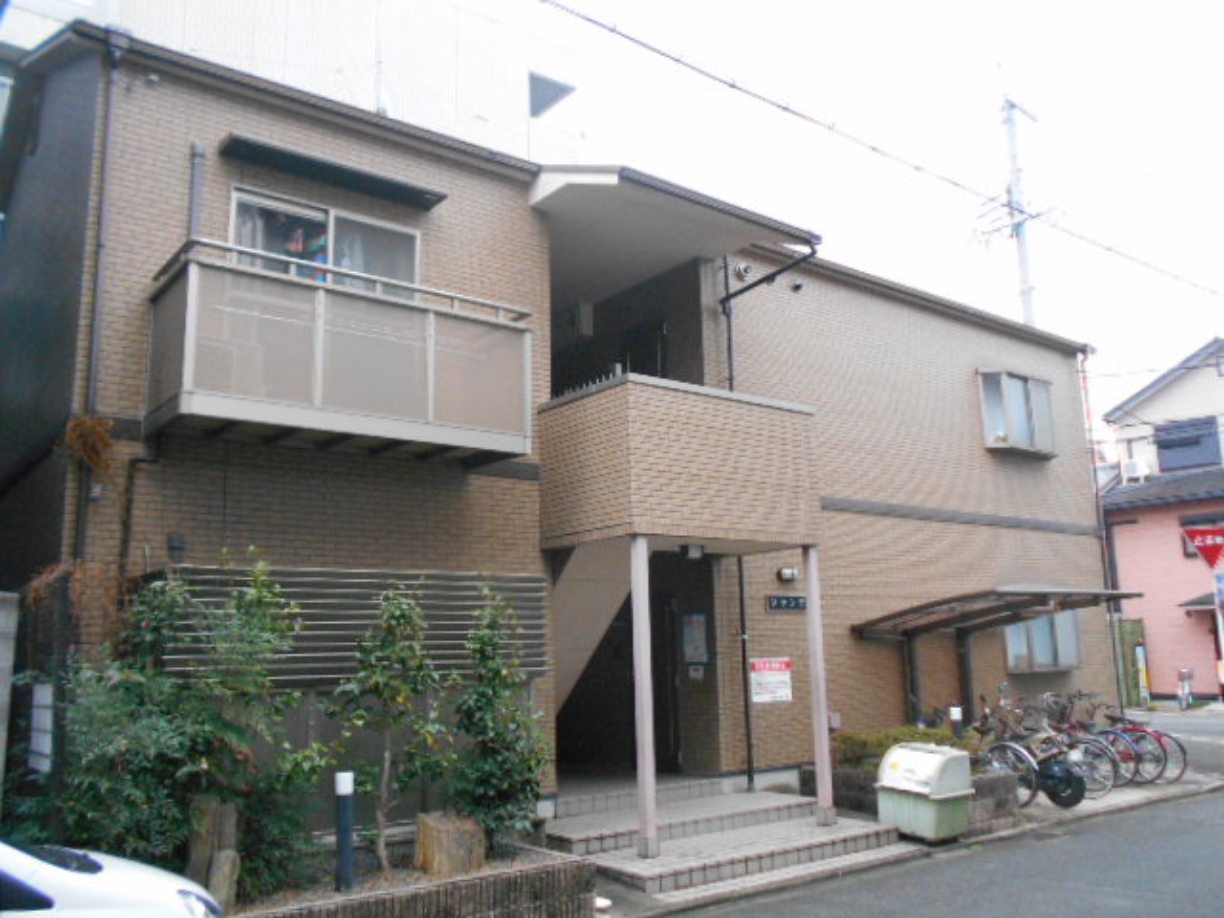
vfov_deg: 46.8
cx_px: 612
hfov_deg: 60.0
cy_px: 459
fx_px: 1061
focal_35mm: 30
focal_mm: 5.1
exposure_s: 1/250
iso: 560
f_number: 3.4
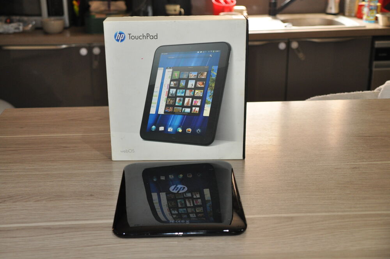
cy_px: 130
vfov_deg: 28.0
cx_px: 195
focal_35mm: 48
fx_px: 519
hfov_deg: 41.2
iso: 800
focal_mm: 32
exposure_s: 1/60
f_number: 4.2
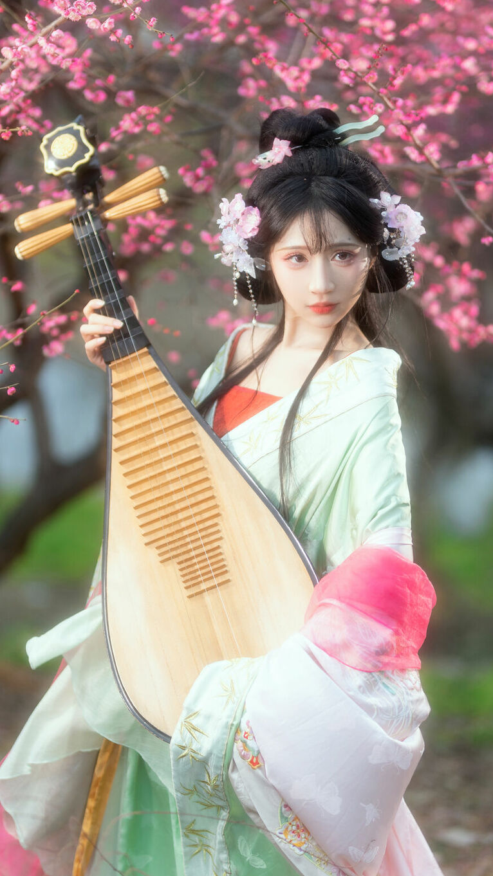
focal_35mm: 103
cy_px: 383
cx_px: 271
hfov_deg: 11.8
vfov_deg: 20.7
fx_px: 2394
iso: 160
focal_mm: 85
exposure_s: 1/250
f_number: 1.4
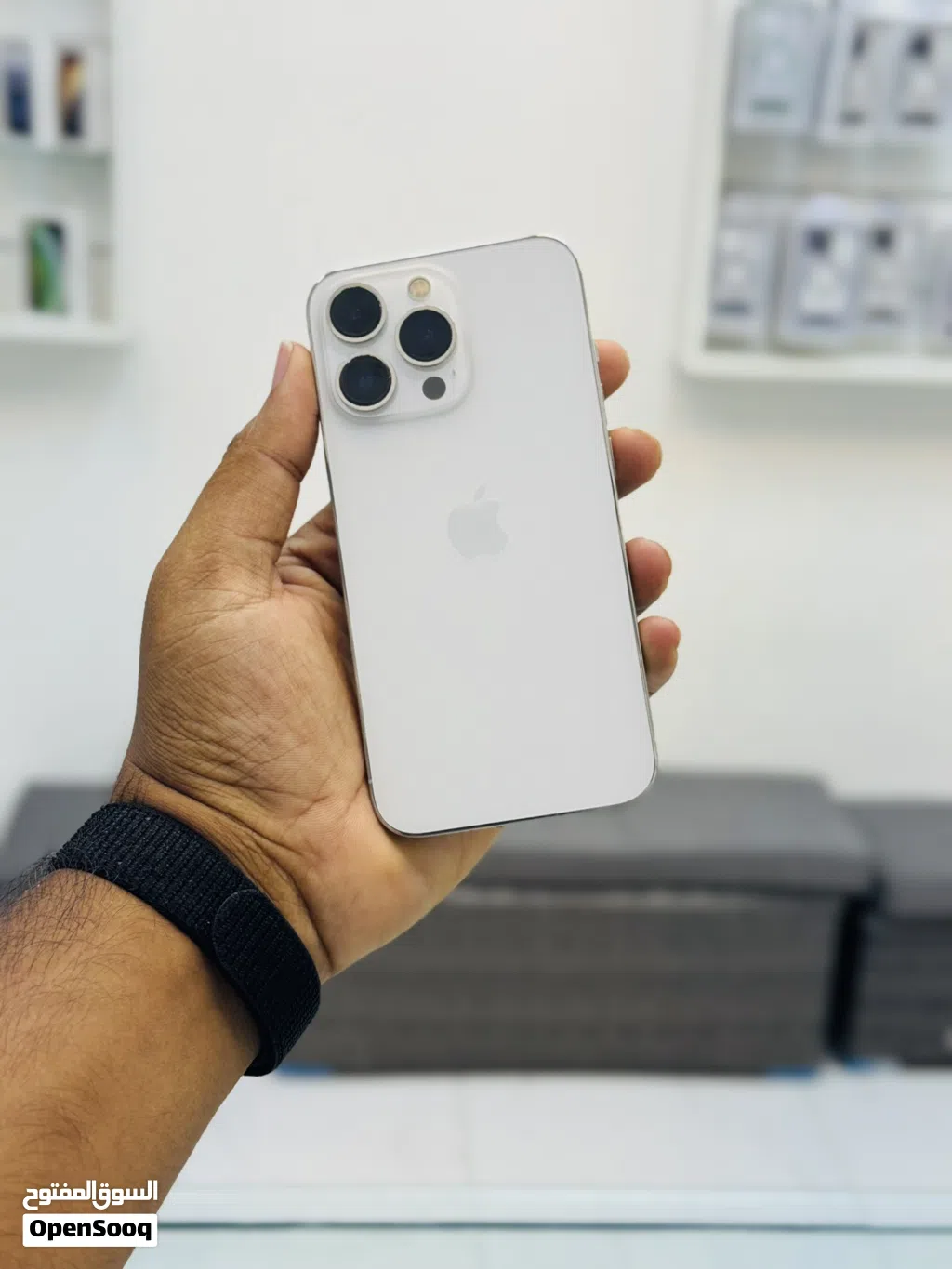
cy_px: 634
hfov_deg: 30.3
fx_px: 1760
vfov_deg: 39.7
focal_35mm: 48
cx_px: 476
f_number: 1.78
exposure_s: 1/269
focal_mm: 6.76
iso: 64
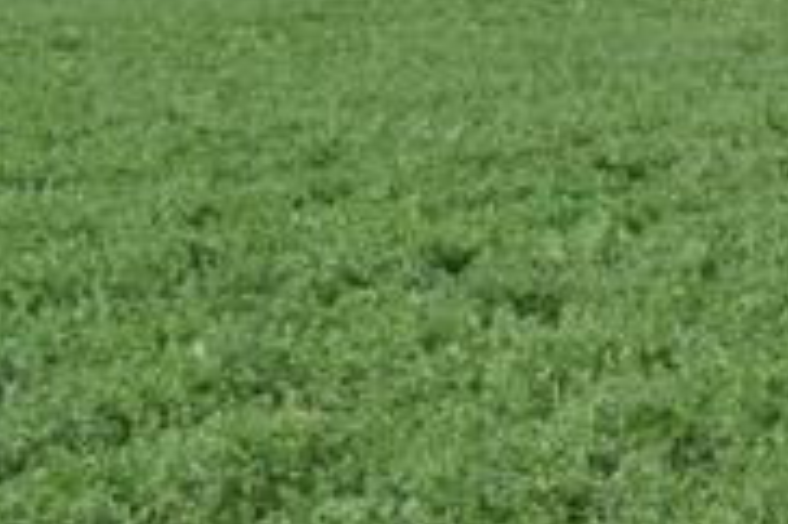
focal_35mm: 194
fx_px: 4238
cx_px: 2057
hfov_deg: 9.2
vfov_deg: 7.0
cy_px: 563
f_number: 25
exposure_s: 1/200
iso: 500
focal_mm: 23
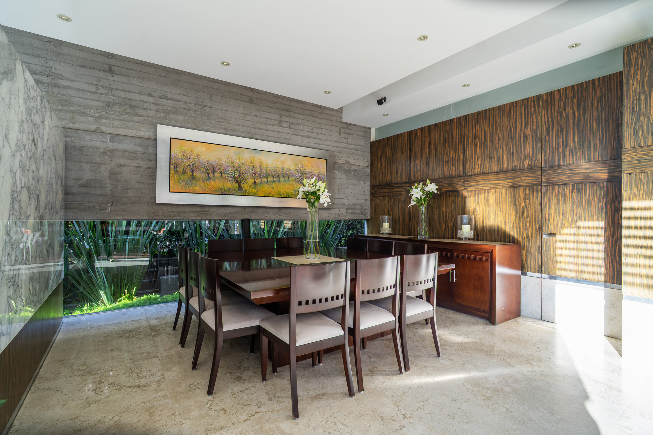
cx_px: 326
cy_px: 218
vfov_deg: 73.7
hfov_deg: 96.7
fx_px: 290
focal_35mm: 16
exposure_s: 1/60
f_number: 4.5
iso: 100
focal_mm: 16
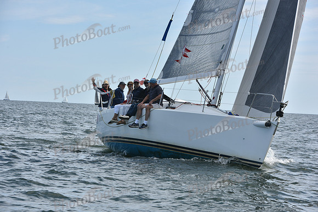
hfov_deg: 14.2
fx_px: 1281
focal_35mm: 145
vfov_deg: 9.5
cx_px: 159
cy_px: 106
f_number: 10
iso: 320
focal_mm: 145
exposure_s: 1/1000
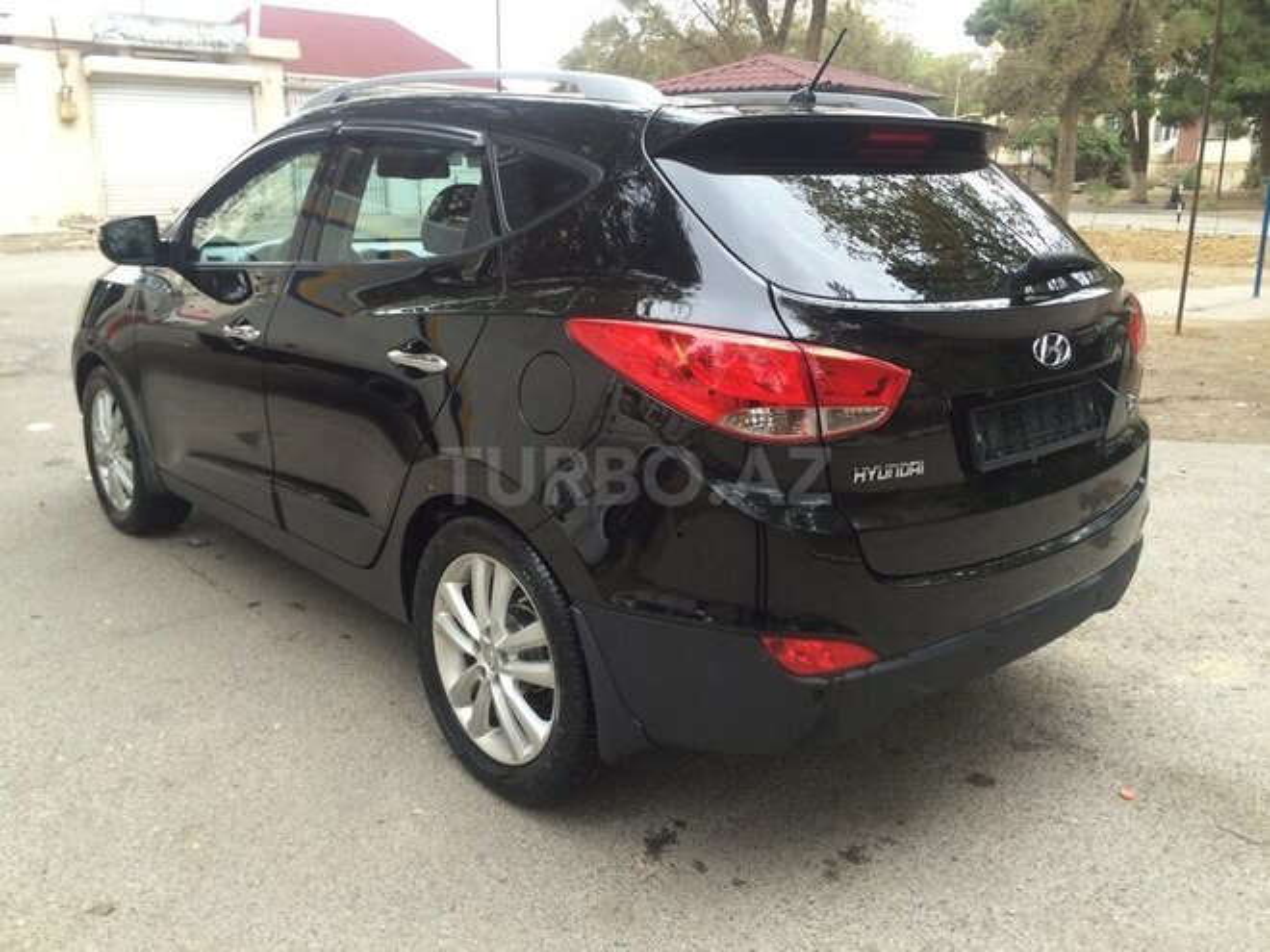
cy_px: 476
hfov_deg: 61.7
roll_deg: +0.4
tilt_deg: -16.7
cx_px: 635
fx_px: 1064
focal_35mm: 29
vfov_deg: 48.2
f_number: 2.2
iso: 100
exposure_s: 1/33
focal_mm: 4.15
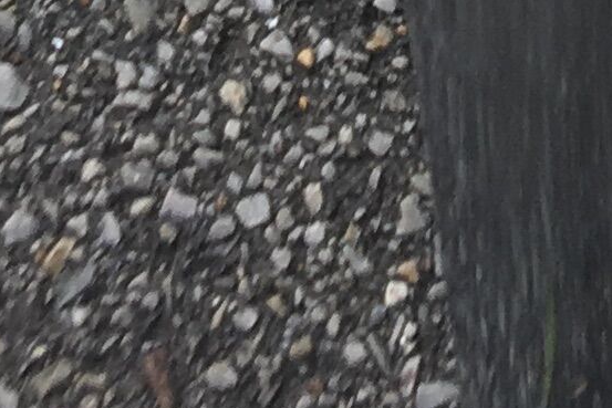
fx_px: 3741
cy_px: -1133
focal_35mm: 220
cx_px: 537
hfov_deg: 9.3
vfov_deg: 5.5
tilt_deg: -48.0
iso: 25
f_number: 2.2
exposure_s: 1/140
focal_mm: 4.15
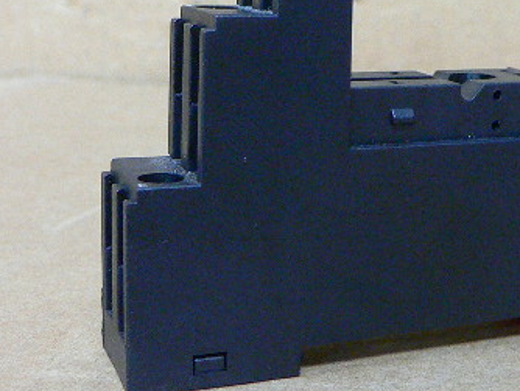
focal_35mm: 67
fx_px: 1007
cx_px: 358
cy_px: 106
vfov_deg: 21.8
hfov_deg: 28.7
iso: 200
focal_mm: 4.6
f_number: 2.8
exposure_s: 1/8
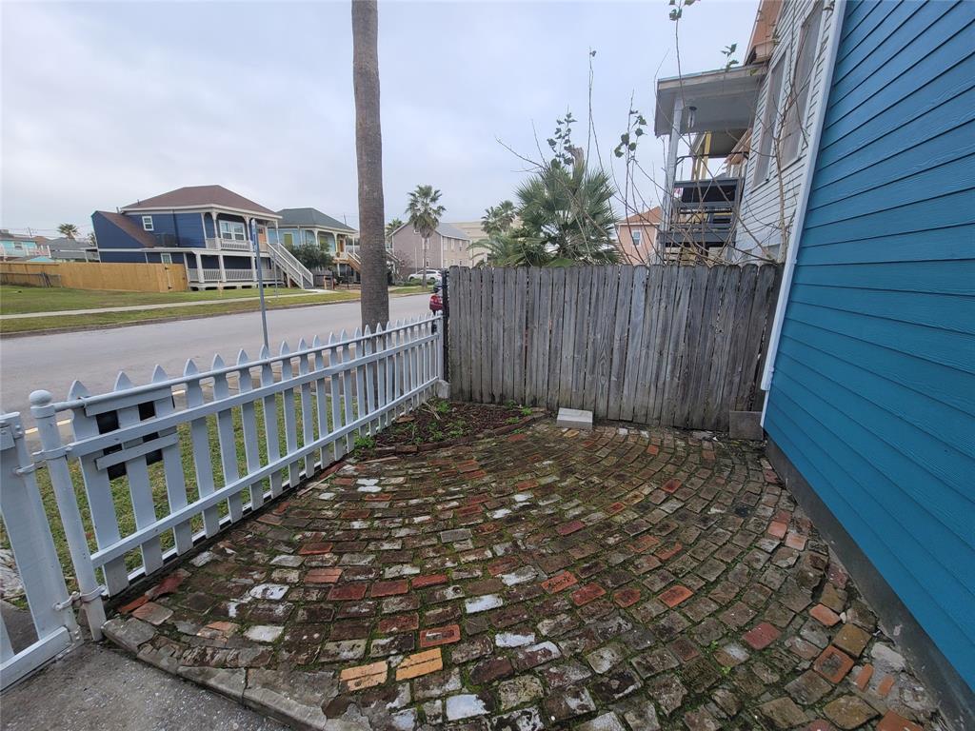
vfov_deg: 89.9
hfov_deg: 106.2
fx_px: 366
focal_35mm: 13
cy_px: 366
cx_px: 488
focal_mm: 2.2
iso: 64
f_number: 2.2
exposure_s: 1/516
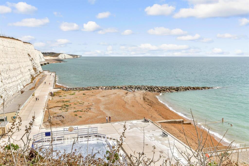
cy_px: 83
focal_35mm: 30
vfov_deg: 43.6
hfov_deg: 61.9
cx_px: 124
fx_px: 208
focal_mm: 20
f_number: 8
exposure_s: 1/1250
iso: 200
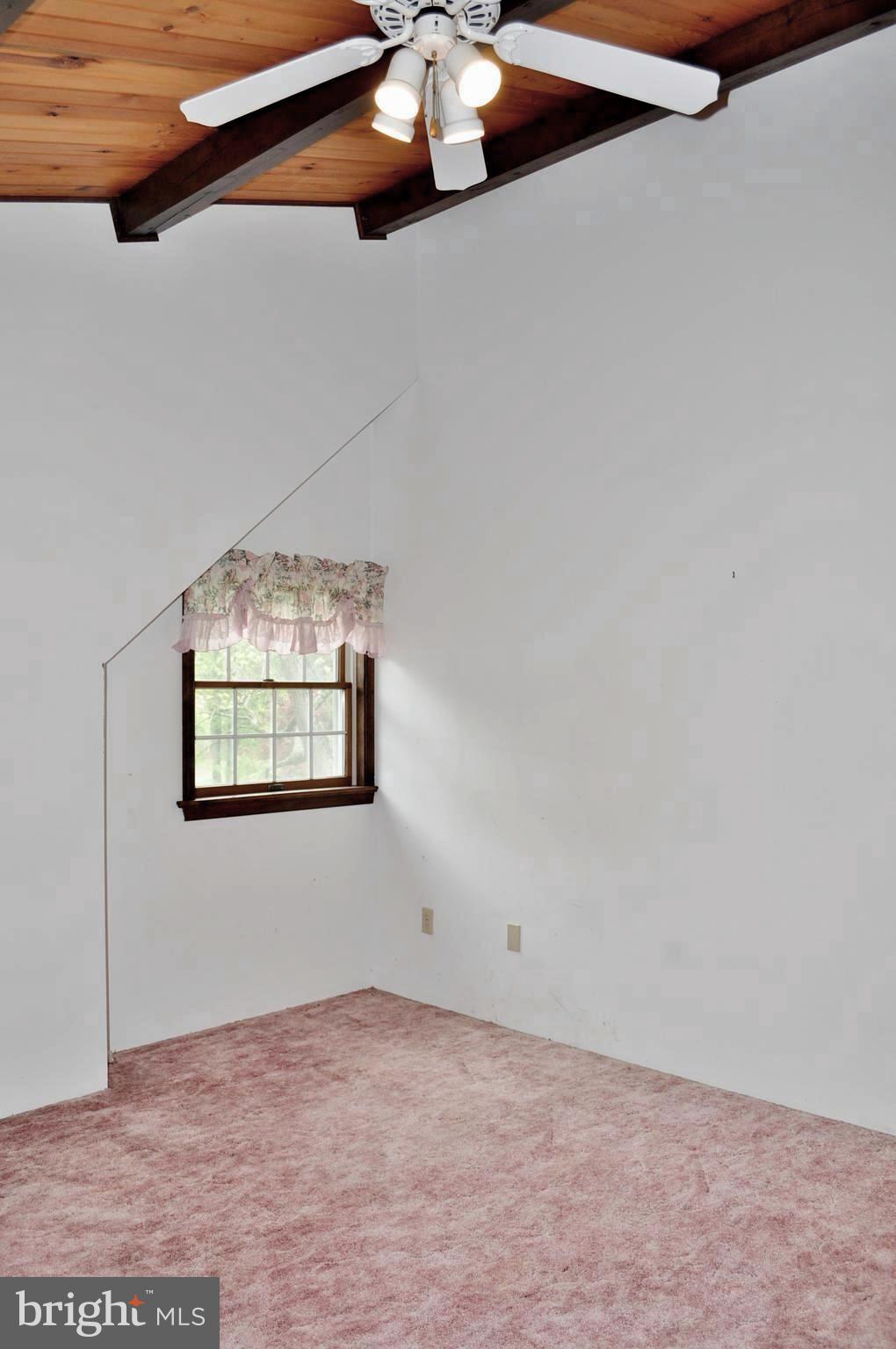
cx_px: 448
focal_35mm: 27
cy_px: 674
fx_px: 1011
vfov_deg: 67.4
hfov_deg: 47.8
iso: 250
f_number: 5.6
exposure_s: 1/60
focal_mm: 18
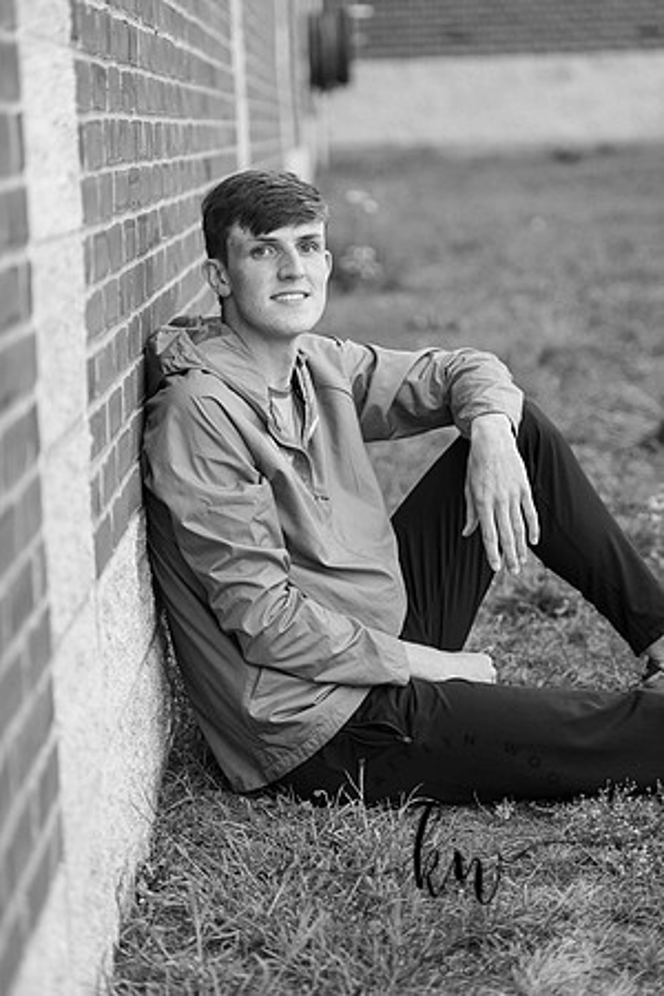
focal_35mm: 95
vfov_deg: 21.5
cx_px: 332
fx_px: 2628
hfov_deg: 14.4
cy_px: 498
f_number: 2.8
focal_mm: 95
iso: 640
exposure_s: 1/320
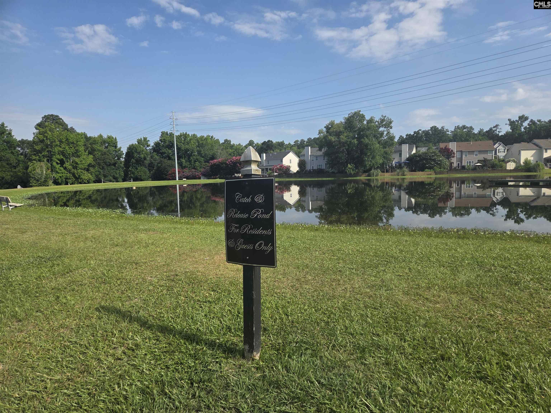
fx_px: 366
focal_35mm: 23
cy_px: 206
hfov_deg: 73.9
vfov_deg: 58.9
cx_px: 276
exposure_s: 1/5545
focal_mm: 5.4
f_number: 1.8
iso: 80
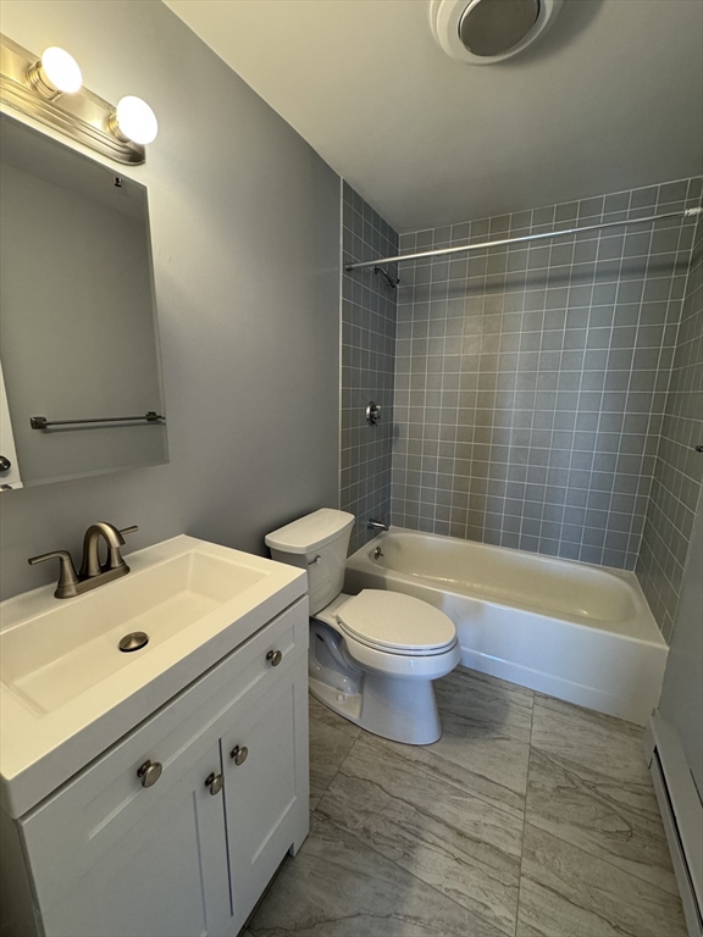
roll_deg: -0.2
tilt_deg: -11.7
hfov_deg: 85.7
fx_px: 379
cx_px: 352
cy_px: 468
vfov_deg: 102.1
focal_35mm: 14
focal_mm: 2.22
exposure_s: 1/120
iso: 250
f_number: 2.2
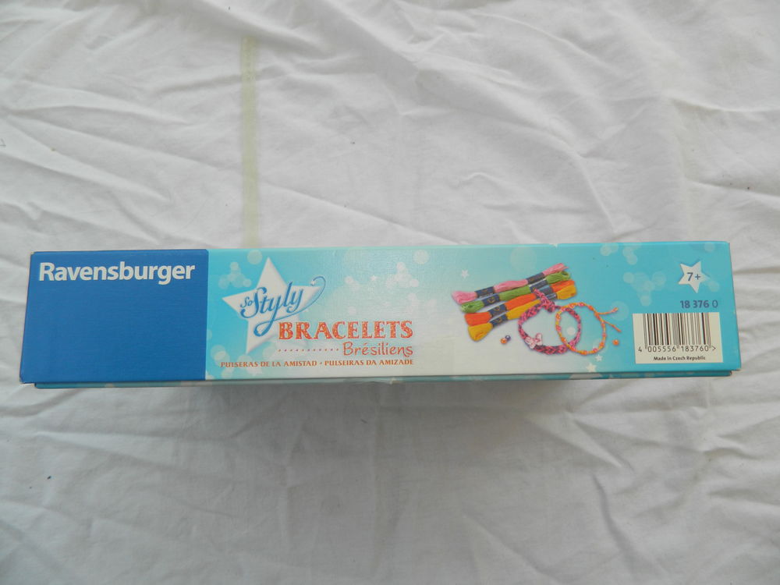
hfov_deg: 69.4
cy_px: 292
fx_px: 563
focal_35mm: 25
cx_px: 390
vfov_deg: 54.9
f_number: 3.1
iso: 80
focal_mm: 4.5
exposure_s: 1/125
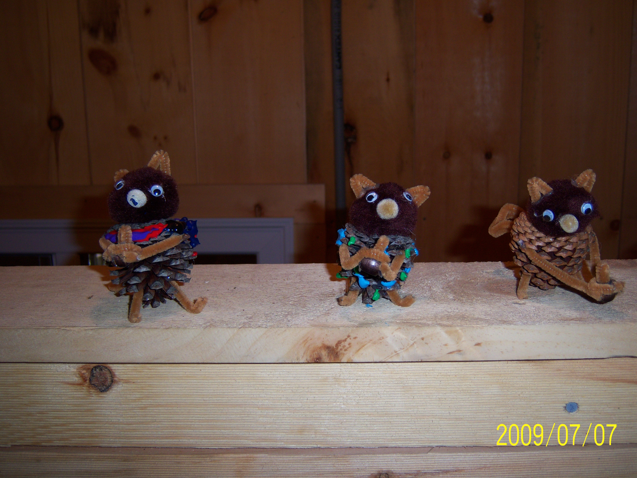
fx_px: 681
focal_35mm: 37
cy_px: 244
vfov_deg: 38.7
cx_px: 323
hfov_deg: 50.1
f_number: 2.8
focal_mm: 7.5
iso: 80
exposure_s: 1/60
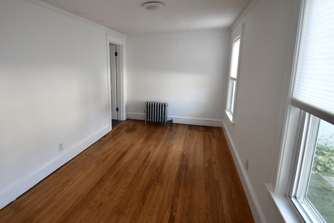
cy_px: 102
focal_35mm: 19
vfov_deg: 64.4
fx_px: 176
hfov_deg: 85.9
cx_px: 135
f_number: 4.5
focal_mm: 10
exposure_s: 1/125
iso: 800
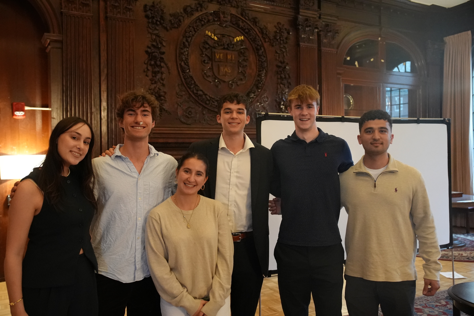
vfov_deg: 41.2
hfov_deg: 58.7
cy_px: 158
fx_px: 422
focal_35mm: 32
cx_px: 237
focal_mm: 32
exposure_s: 1/100
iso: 12800
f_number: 2.8
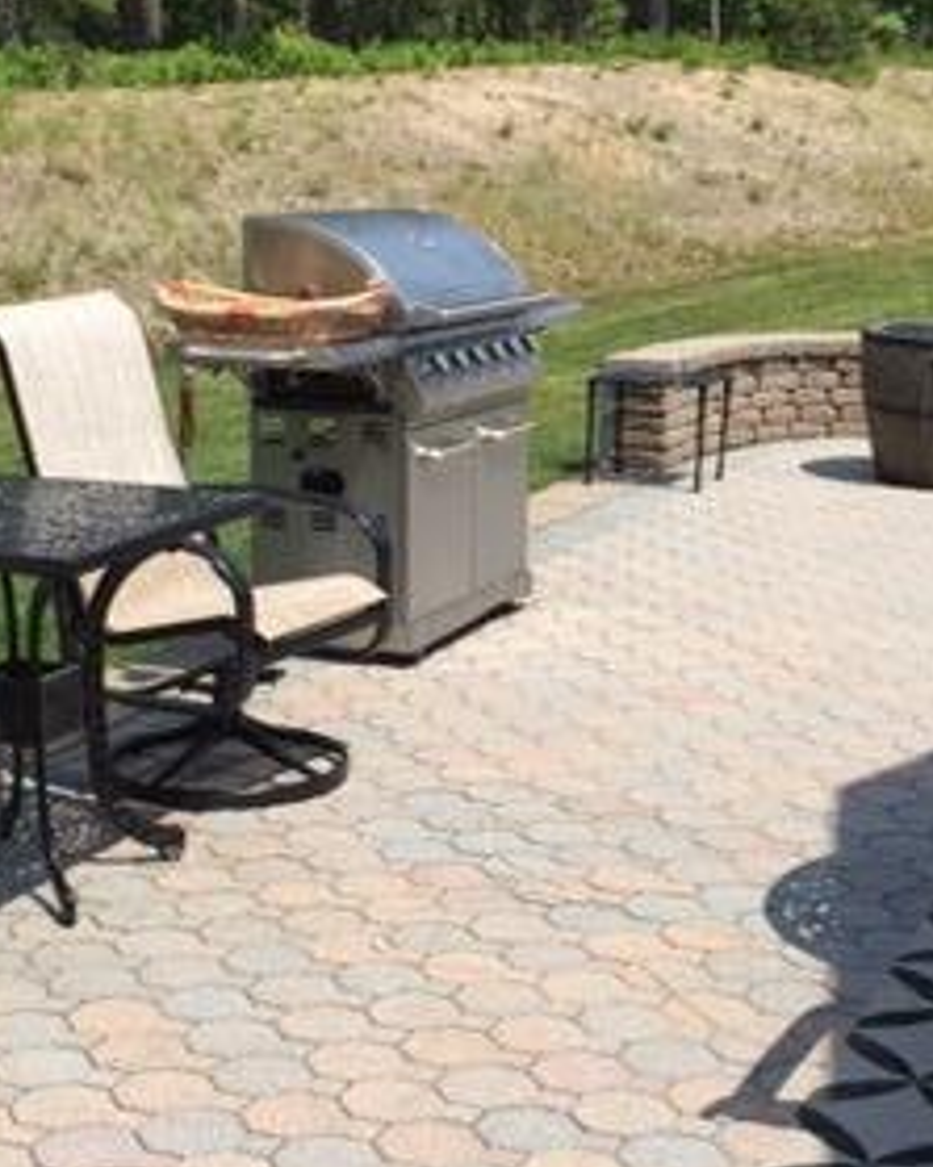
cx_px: 347
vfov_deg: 29.1
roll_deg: -2.2
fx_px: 2245
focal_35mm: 65
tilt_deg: -13.6
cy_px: 615
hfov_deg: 23.4
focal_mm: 4.15
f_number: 2.2
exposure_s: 1/1647
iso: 32
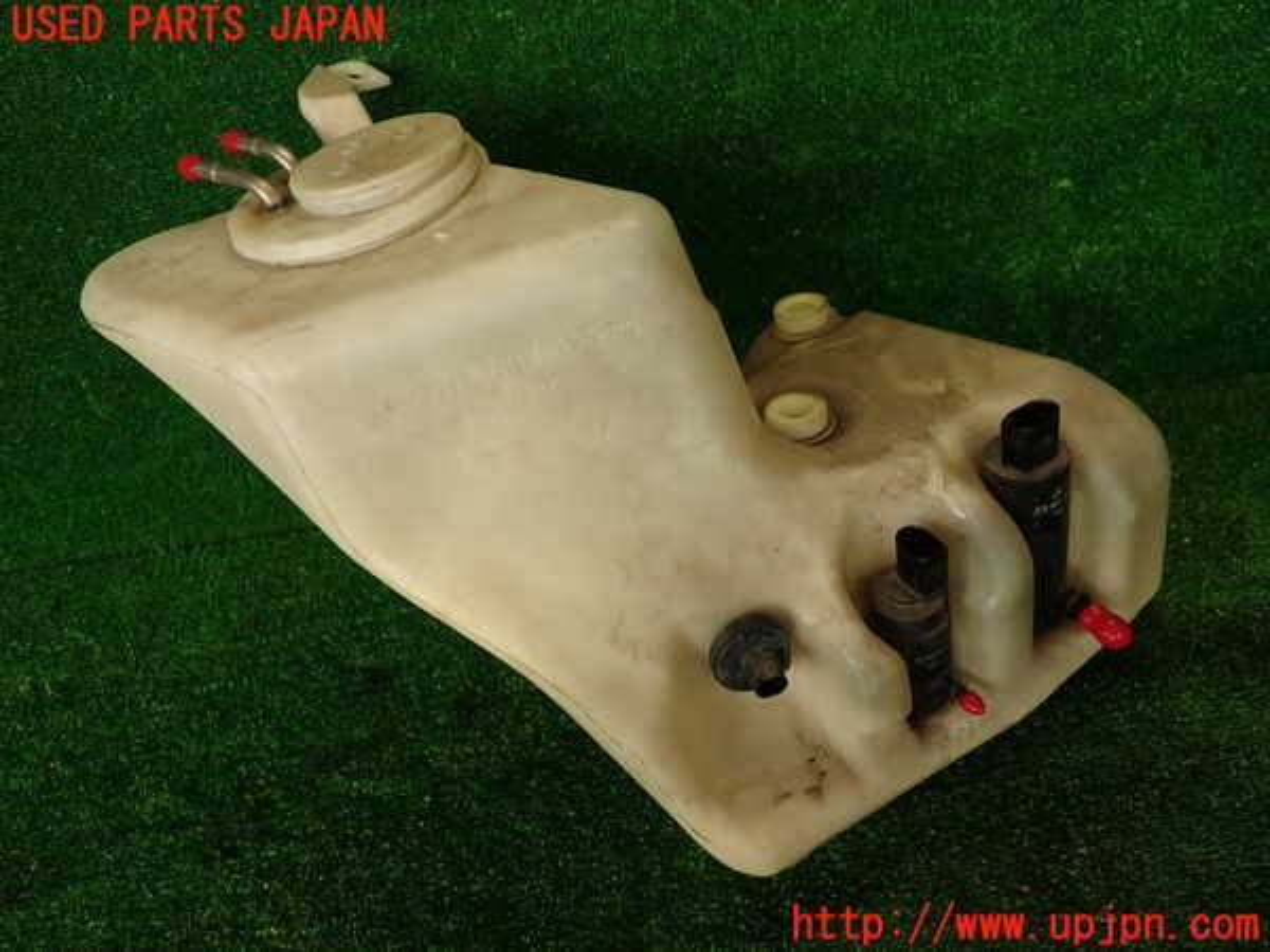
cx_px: 635
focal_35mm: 30
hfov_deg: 60.0
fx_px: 1101
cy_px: 476
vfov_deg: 46.8
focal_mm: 5.4
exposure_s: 1/100
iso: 100
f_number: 2.3
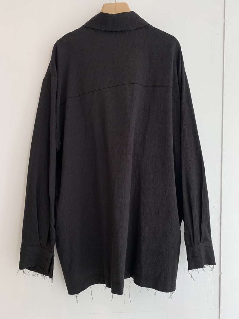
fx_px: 239
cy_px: 160
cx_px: 120
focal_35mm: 26
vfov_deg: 67.3
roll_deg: -0.1
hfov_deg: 53.1
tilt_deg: -1.5
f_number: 1.8
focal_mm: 4.25
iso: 25
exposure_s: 1/212
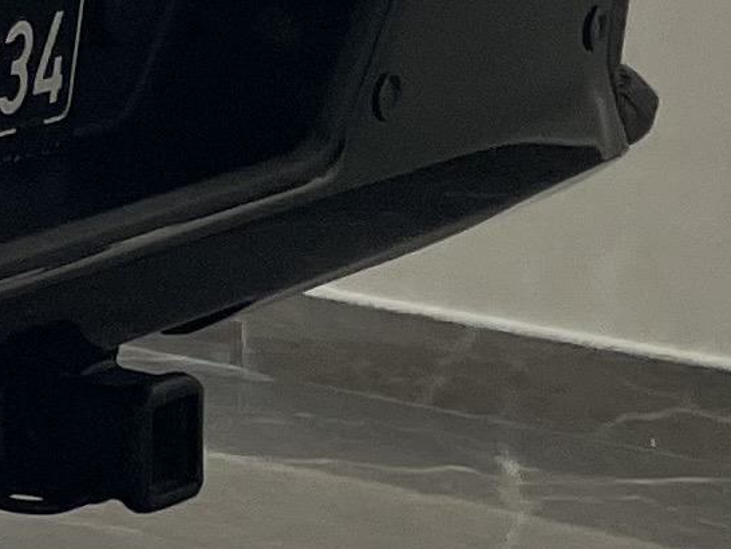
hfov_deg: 8.6
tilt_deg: -3.1
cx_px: -1462
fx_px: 4056
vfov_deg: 7.4
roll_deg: +1.8
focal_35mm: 192
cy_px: -632
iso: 32
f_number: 1.6
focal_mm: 4.2
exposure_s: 1/394
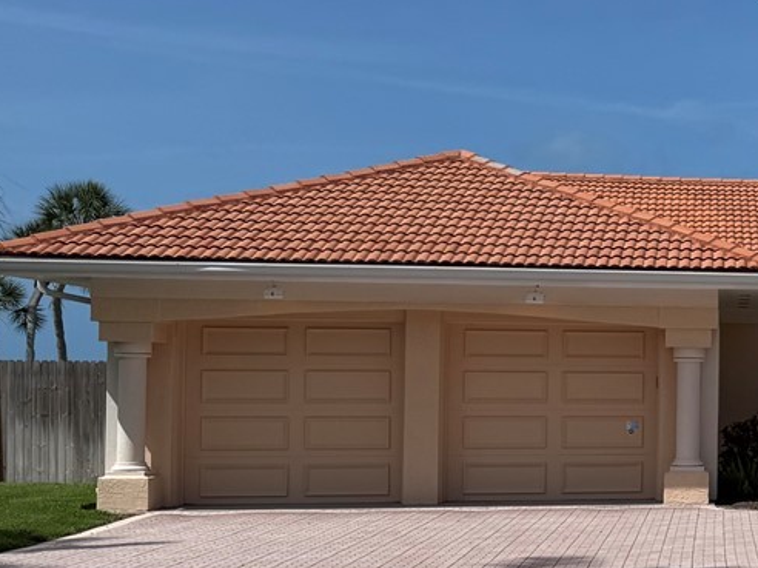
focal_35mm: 78
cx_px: 1149
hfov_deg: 21.0
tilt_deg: +1.4
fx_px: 1708
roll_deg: -0.2
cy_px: 349
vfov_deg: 18.9
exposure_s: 1/10309
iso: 80
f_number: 1.78
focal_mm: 6.76
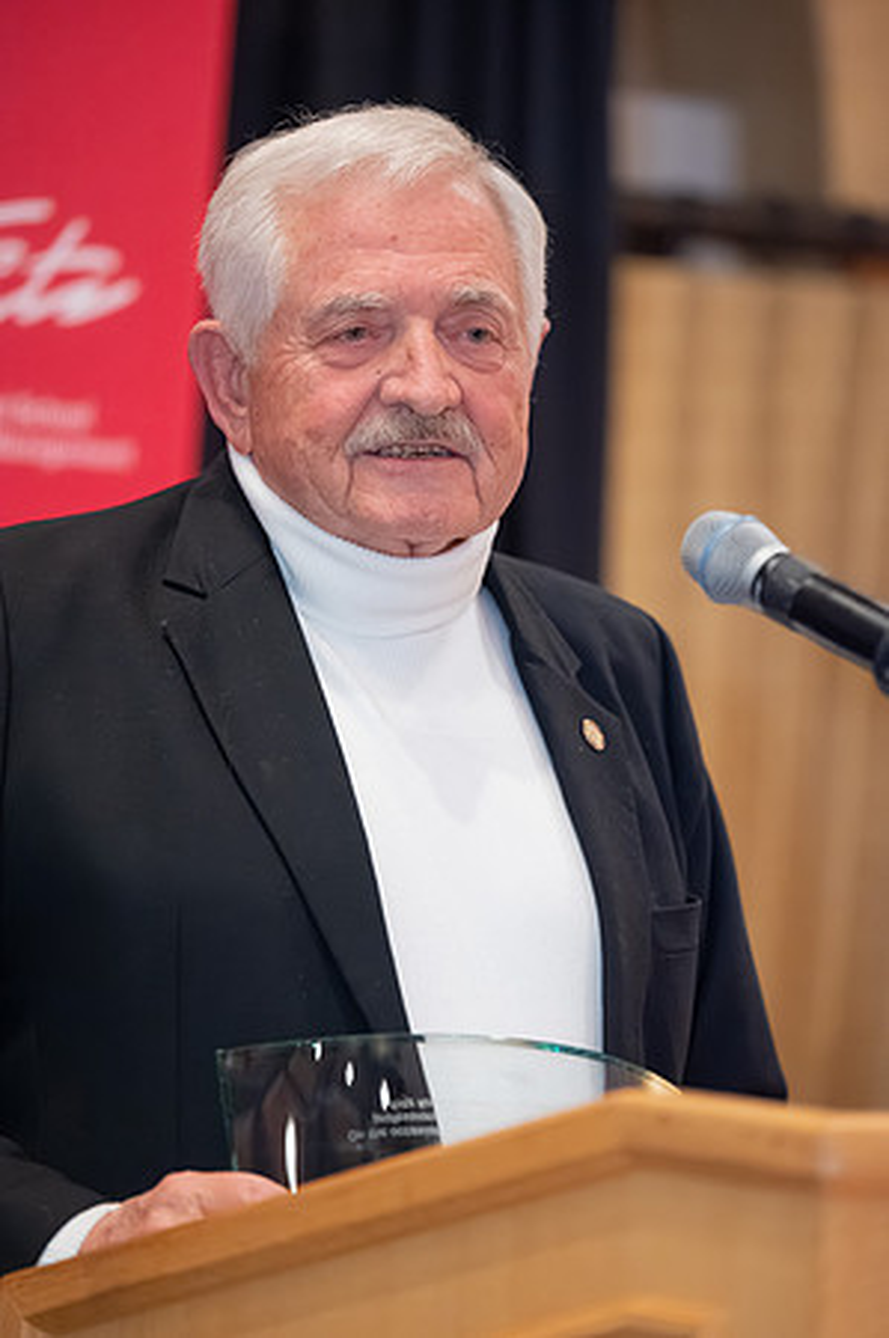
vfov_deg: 10.3
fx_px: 7425
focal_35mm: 200
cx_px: 444
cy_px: 669
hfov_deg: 6.9
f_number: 3.2
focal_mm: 200
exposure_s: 1/125
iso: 8000
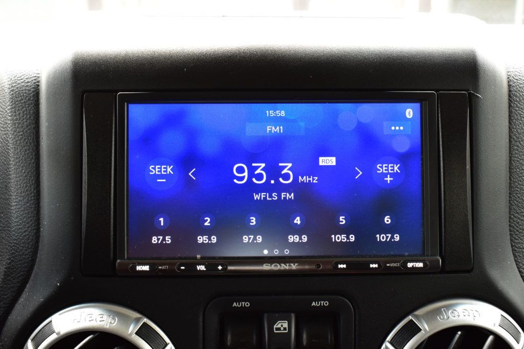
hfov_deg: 42.3
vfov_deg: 28.9
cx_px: 262
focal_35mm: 46
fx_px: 677
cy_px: 174
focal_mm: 31
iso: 400
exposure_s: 1/20
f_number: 6.3
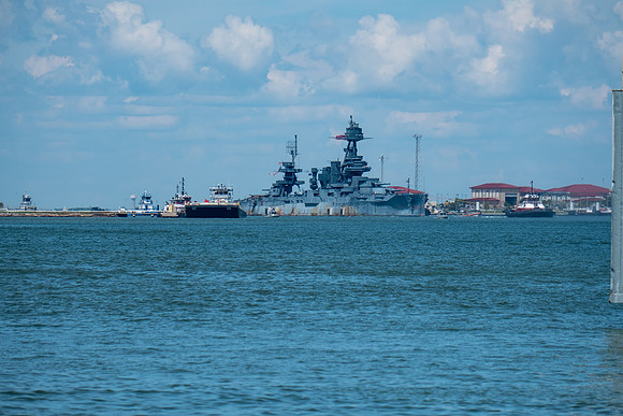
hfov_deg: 6.7
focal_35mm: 308
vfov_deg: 4.5
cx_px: 312
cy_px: 208
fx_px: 5339
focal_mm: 200
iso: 200
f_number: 5.6
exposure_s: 1/1700
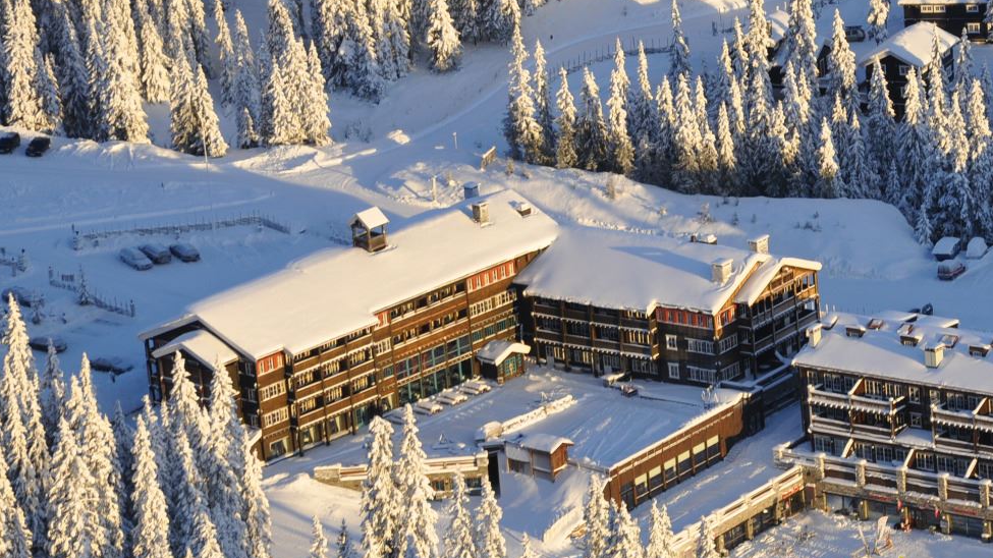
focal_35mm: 275
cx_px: 730
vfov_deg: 4.4
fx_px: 7236
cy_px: 422
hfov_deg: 7.8
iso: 200
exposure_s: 1/320
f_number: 9
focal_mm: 105
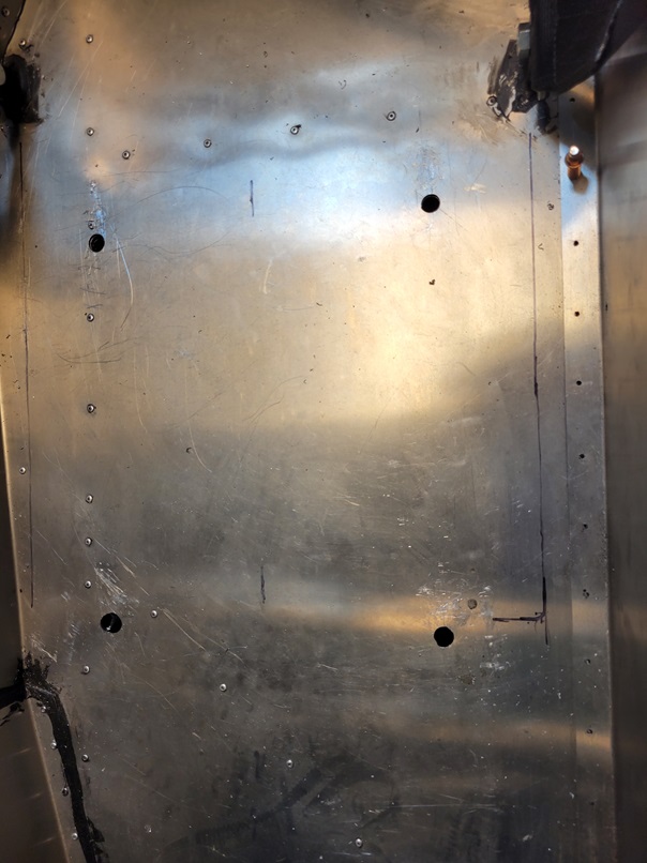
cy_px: 432
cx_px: 324
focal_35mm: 26
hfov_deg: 53.0
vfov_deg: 67.3
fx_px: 648
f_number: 1.8
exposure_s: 1/120
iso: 64
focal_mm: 5.4
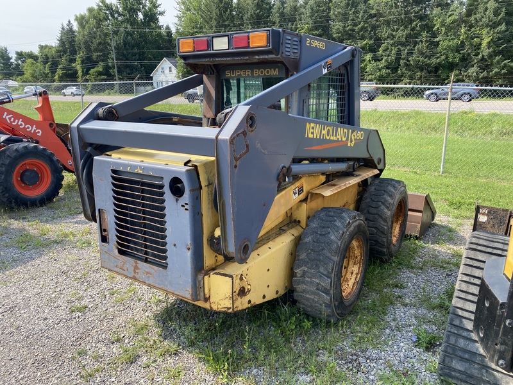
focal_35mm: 26
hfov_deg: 67.3
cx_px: 256
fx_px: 385
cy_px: 192
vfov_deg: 53.1
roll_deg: +0.6
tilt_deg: -14.2
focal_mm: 4.25
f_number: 1.8
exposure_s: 1/782
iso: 32
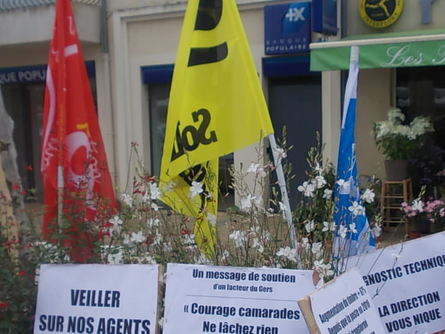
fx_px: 745
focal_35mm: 58
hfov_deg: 33.2
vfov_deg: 25.1
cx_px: 224
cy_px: 224
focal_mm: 5.3
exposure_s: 1/200
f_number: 6.2
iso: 80
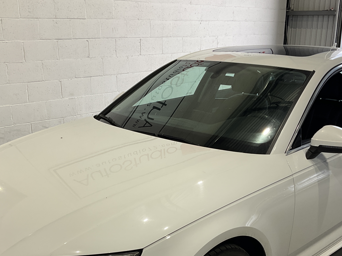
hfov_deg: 39.7
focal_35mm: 48
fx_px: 474
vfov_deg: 29.7
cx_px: 174
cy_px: 198
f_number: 1.8
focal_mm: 3
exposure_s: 1/120
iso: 32
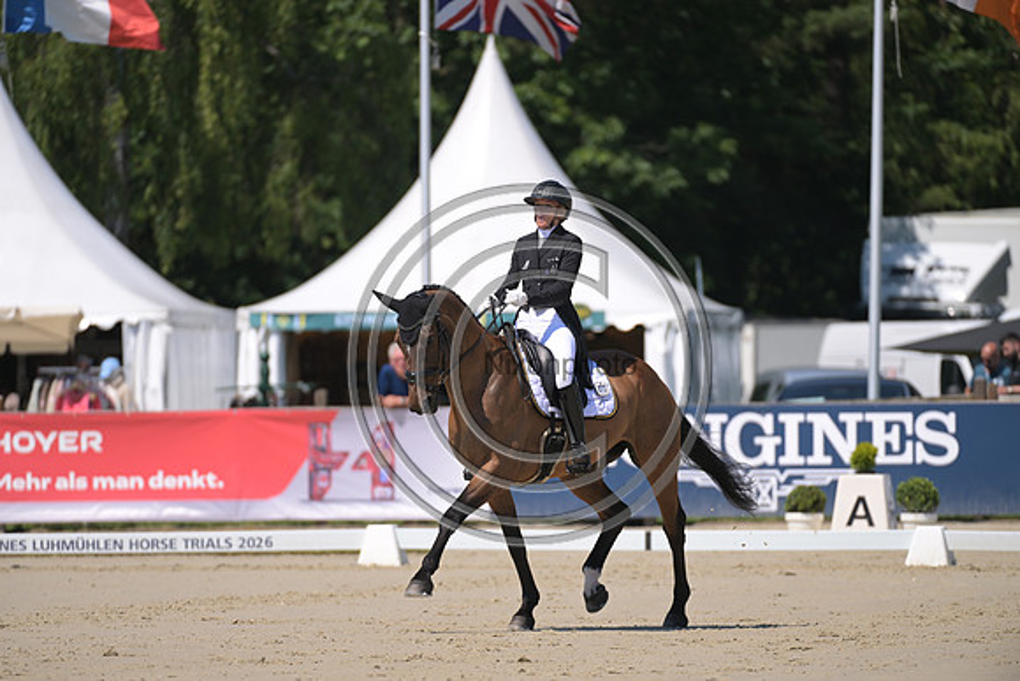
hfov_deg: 5.2
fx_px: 11335
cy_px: 340
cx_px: 510
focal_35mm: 400
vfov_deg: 3.4
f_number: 5
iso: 180
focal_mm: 400
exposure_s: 1/1250
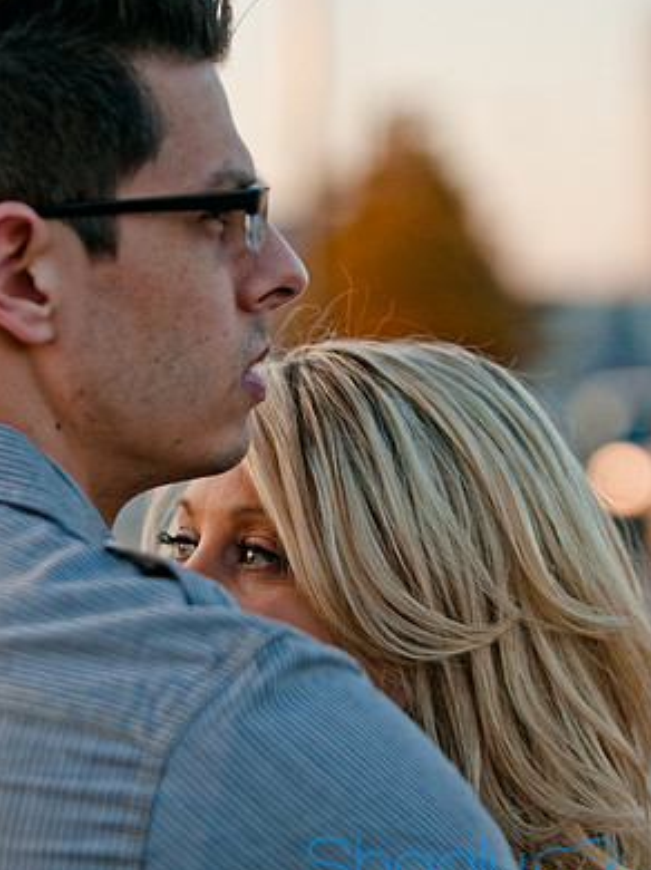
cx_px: 324
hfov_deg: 11.1
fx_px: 3339
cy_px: 475
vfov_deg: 14.8
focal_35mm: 133
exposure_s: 1/1000
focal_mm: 80
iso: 400
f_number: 2.8
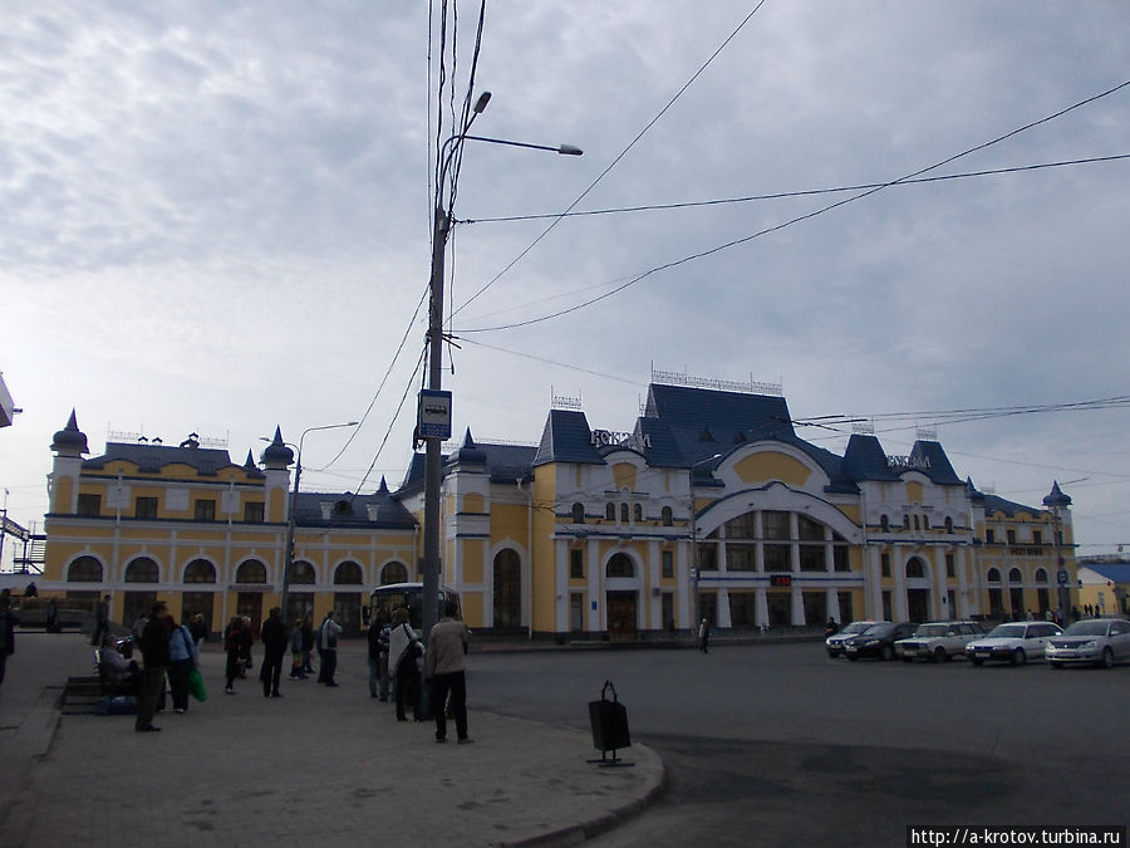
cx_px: 565
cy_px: 424
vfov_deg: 49.7
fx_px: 914
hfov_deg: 63.4
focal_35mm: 28
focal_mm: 4
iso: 80
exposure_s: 1/400
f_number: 5.4
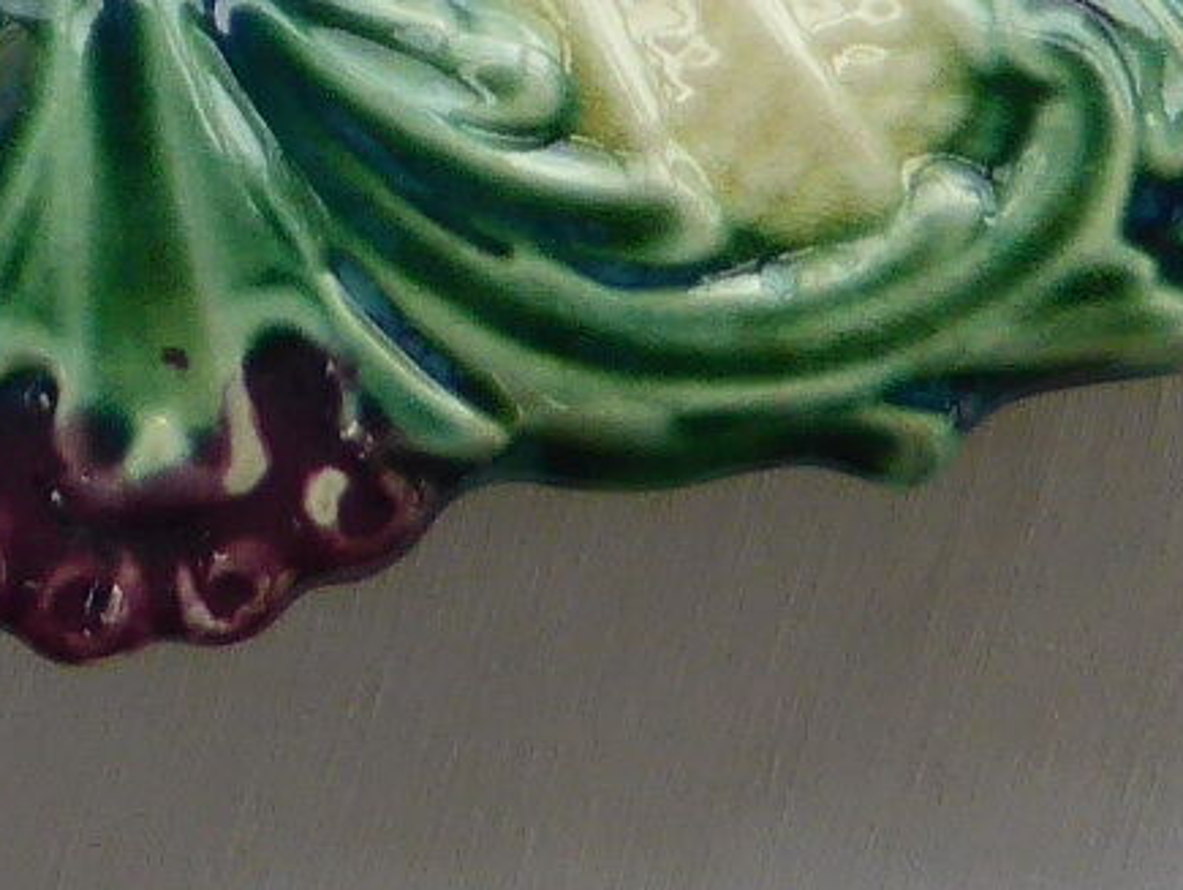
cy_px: -1219
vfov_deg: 9.1
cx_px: -160
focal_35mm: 147
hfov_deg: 13.1
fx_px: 5028
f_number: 3.3
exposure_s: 1/160
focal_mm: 4.3
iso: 100
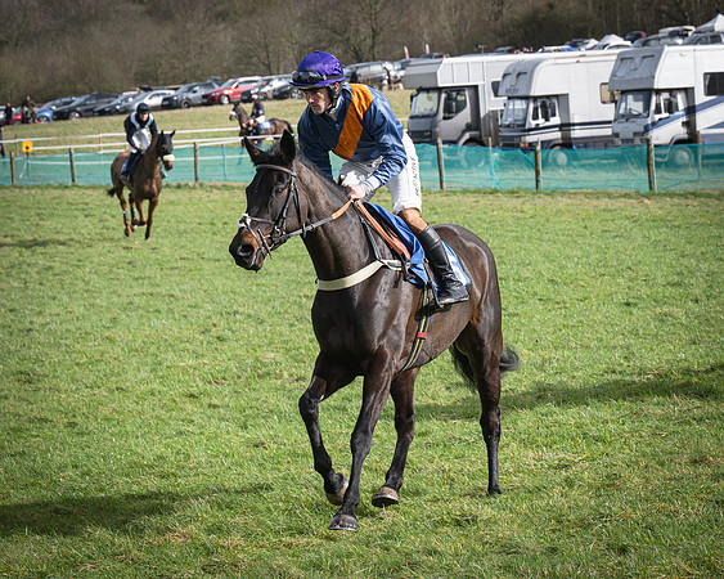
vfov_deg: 9.8
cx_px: 413
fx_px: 3371
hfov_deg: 12.3
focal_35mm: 157
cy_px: 347
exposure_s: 1/1250
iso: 400
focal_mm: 70
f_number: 5.6
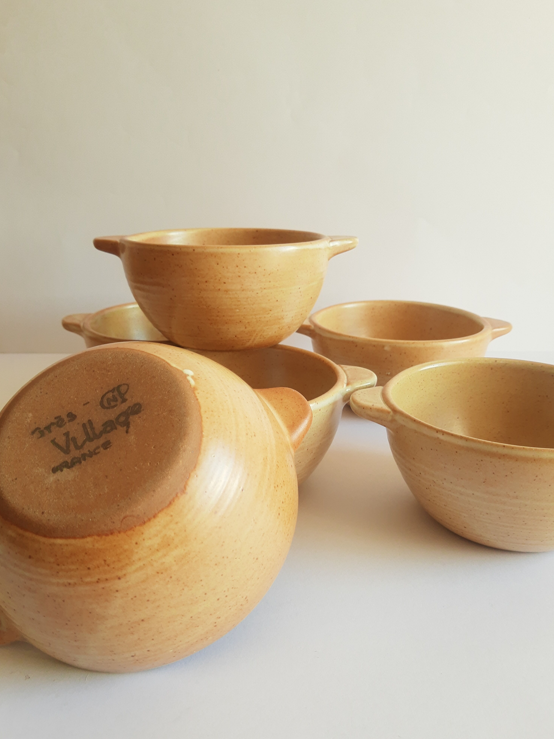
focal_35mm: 27
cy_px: 375
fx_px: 576
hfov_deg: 51.4
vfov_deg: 65.3
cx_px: 276
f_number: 1.8
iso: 45
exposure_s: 1/100
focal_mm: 3.95
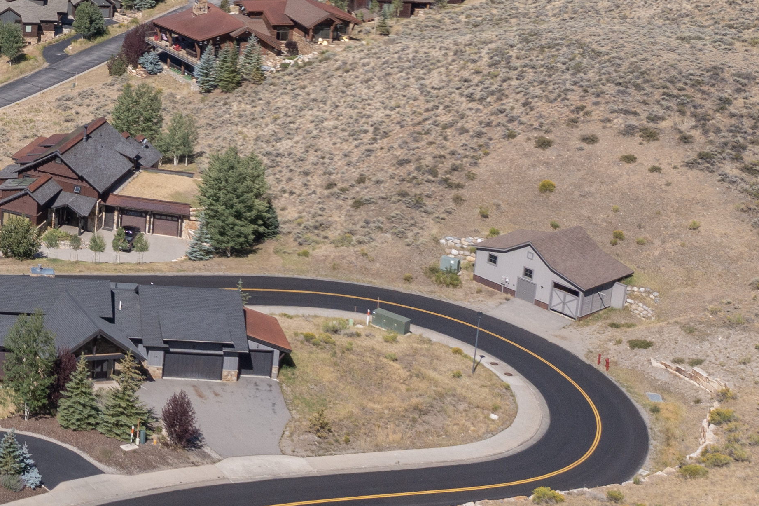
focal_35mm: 83
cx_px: -220
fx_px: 1749
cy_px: -129
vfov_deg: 15.7
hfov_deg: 22.1
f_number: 5
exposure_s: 1/800
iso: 100
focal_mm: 10.26
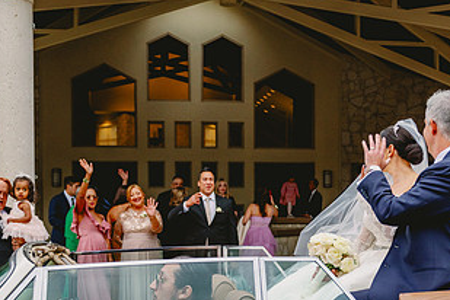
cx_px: 265
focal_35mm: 62
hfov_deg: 32.3
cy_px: 241
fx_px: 775
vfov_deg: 21.6
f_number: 2.8
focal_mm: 33
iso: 500
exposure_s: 1/2500
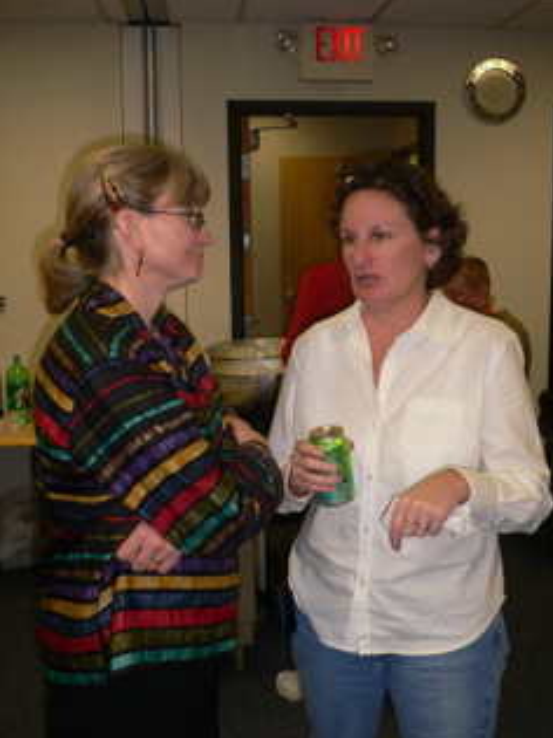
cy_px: 361
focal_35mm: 40
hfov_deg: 35.9
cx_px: 314
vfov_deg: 46.8
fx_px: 853
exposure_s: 1/60
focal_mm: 5.8
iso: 100
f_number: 2.8
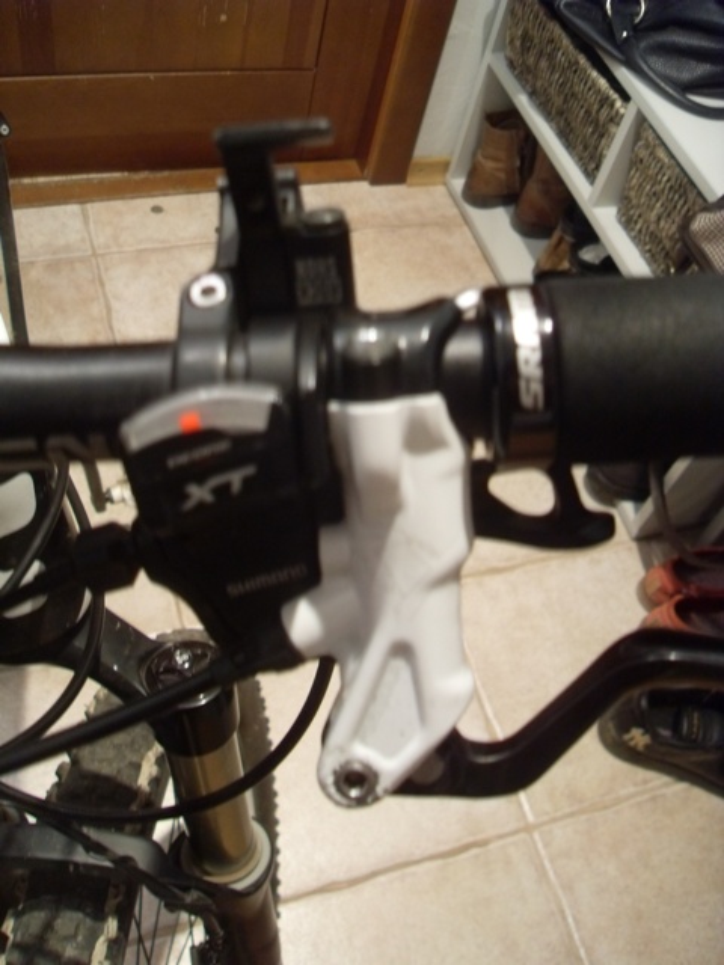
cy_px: 482
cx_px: 362
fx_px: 948
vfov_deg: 54.0
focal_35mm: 34
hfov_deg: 41.8
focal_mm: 6.3
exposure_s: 1/4
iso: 200
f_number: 2.8
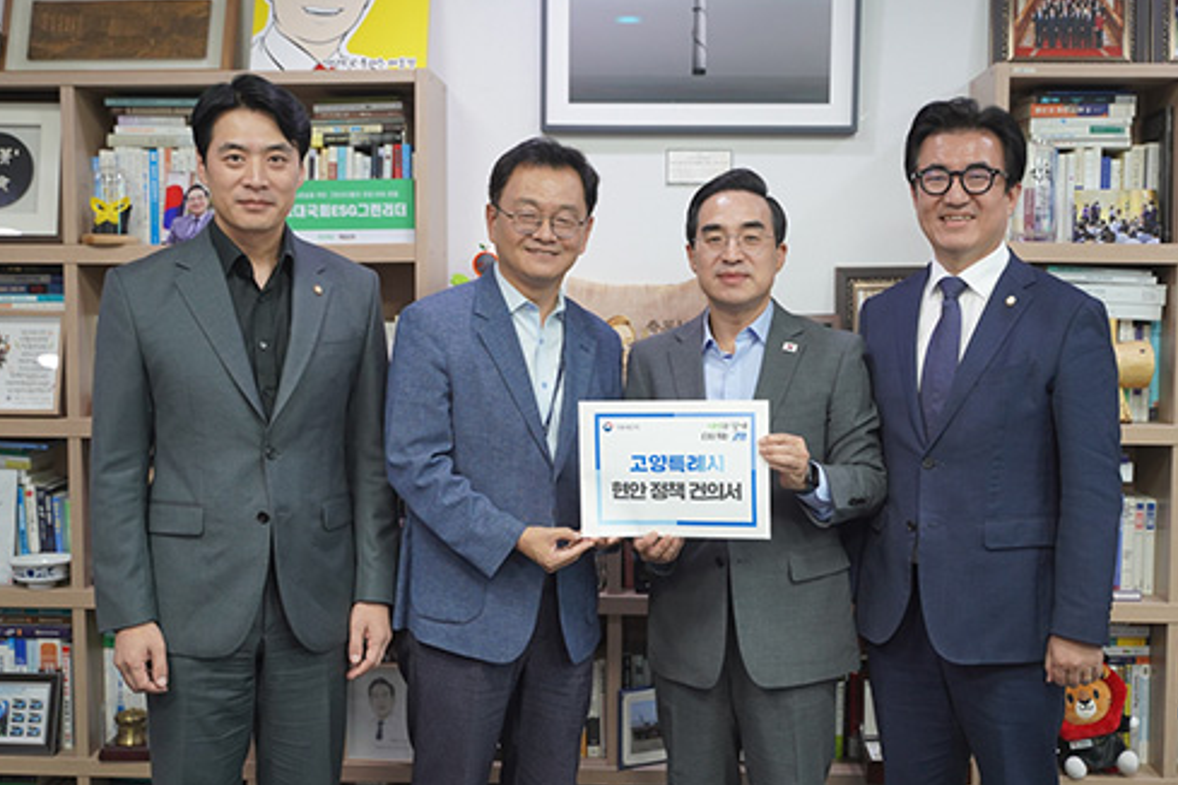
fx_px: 1472
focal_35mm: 45
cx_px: 585
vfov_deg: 29.9
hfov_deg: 43.6
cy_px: 389
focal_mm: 44
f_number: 3.2
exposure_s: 1/160
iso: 1600
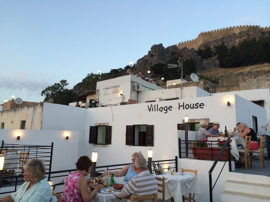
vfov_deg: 46.8
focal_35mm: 30
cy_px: 101
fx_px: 234
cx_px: 135
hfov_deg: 60.0
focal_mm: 4.12
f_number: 2.2
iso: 50
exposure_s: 1/120
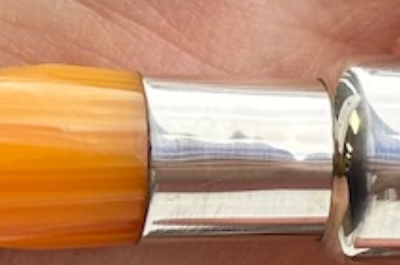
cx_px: 335
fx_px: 3317
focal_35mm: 299
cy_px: 105
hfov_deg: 6.9
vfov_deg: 4.6
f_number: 1.78
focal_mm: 6.86
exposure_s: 1/358
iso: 64
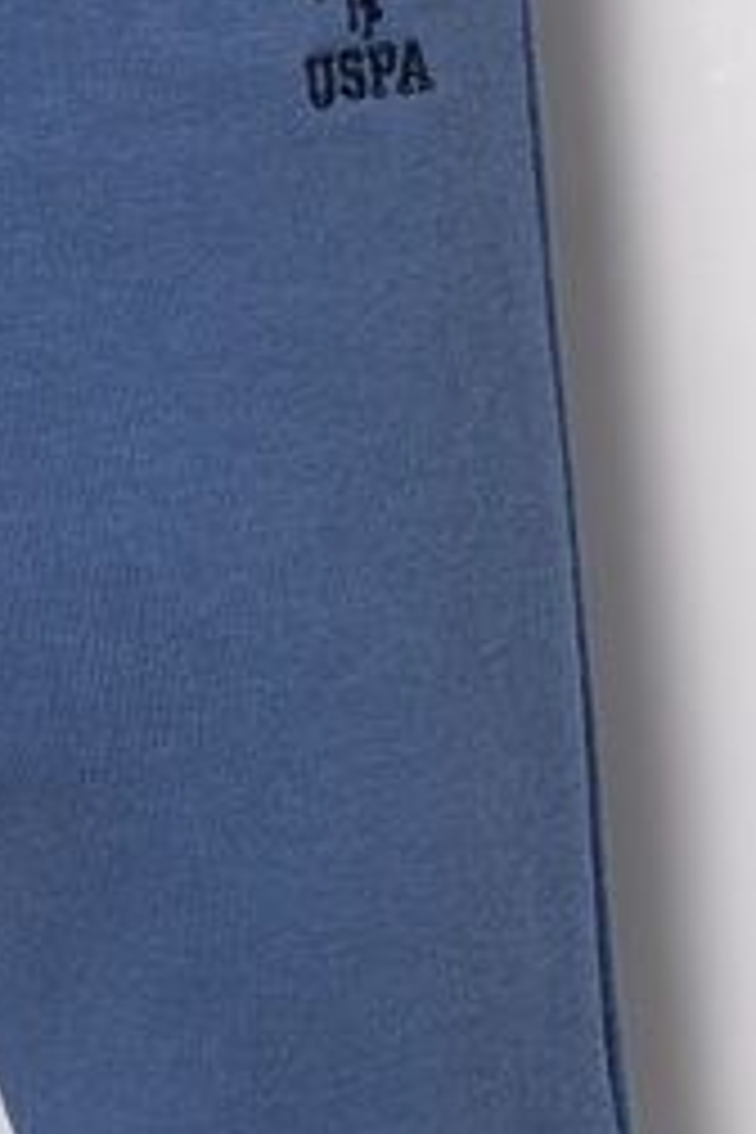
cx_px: -356
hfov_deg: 3.8
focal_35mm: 357
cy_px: -1145
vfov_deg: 5.6
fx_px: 11245
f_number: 9
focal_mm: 50
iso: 250
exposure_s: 1/125
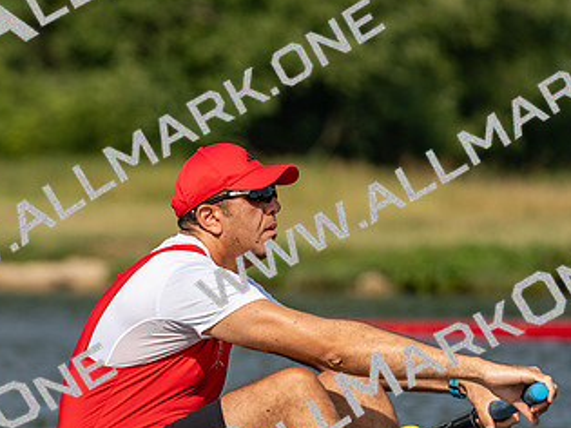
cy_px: 338
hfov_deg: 3.5
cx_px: 63
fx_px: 9465
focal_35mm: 574
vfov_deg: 2.6
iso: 160
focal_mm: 324
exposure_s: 1/1600
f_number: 6.3
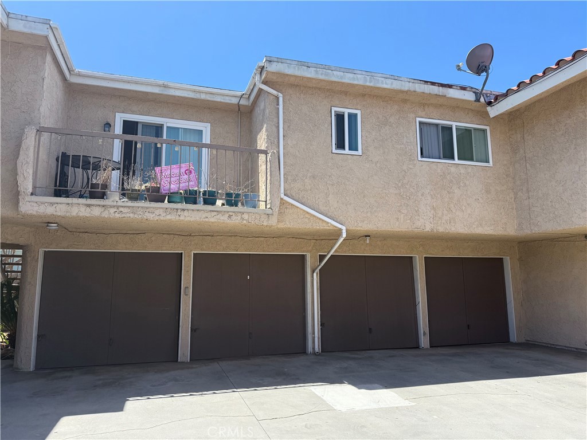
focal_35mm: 24
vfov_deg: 56.8
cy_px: 220
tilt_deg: +9.2
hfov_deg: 71.6
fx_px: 407
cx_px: 294
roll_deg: +0.4
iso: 80
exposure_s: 1/2703
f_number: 1.78
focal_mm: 6.76
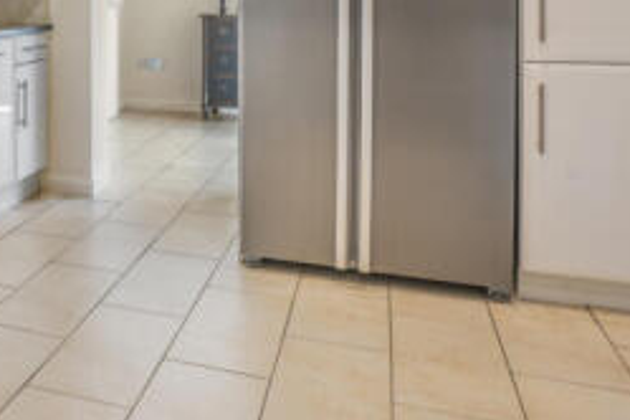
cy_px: -16
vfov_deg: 29.4
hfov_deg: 40.6
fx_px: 735
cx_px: 0
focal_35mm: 42
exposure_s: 1/2
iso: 200
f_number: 11
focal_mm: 16
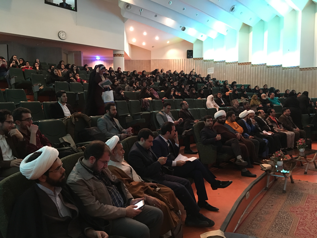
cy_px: 119
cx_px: 158
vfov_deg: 48.2
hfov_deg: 61.7
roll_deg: +0.5
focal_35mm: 29
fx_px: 266
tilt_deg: -5.6
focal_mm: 4.15
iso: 200
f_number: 2.2
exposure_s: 1/17
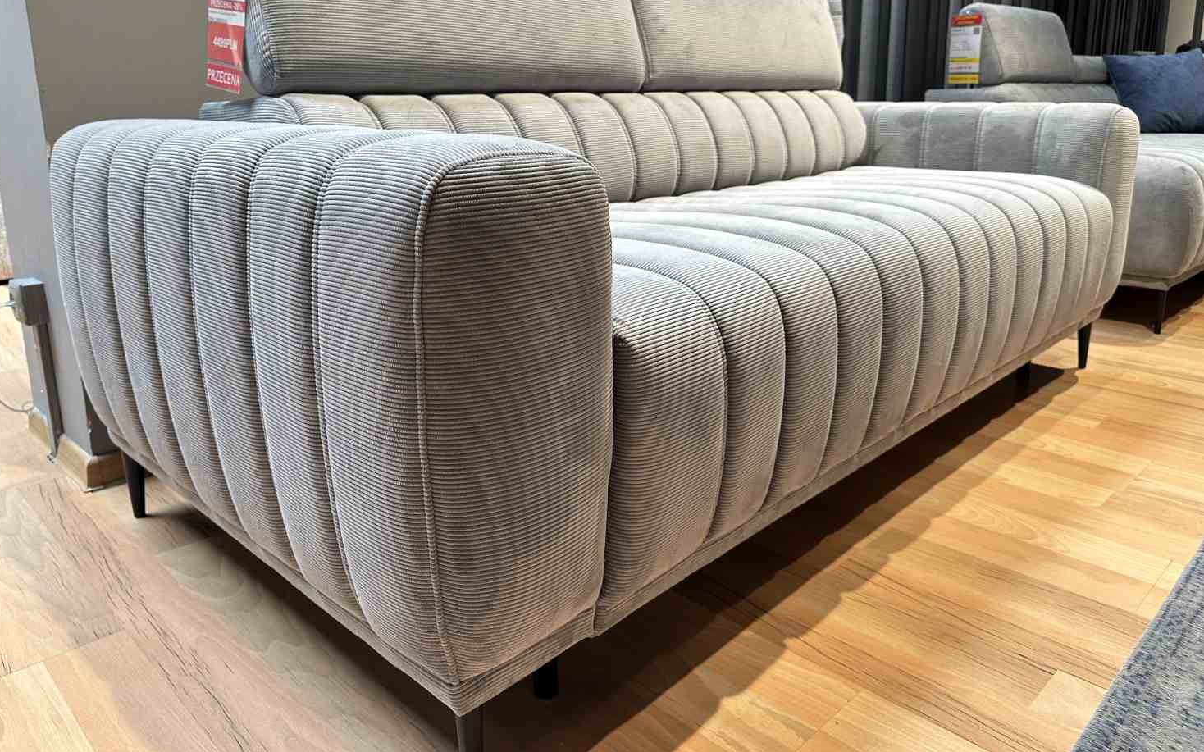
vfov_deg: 47.3
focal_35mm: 26
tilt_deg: -12.7
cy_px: 296
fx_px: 853
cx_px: 590
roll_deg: +0.7
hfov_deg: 70.4
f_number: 1.78
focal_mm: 6.86
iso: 125
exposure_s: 1/100
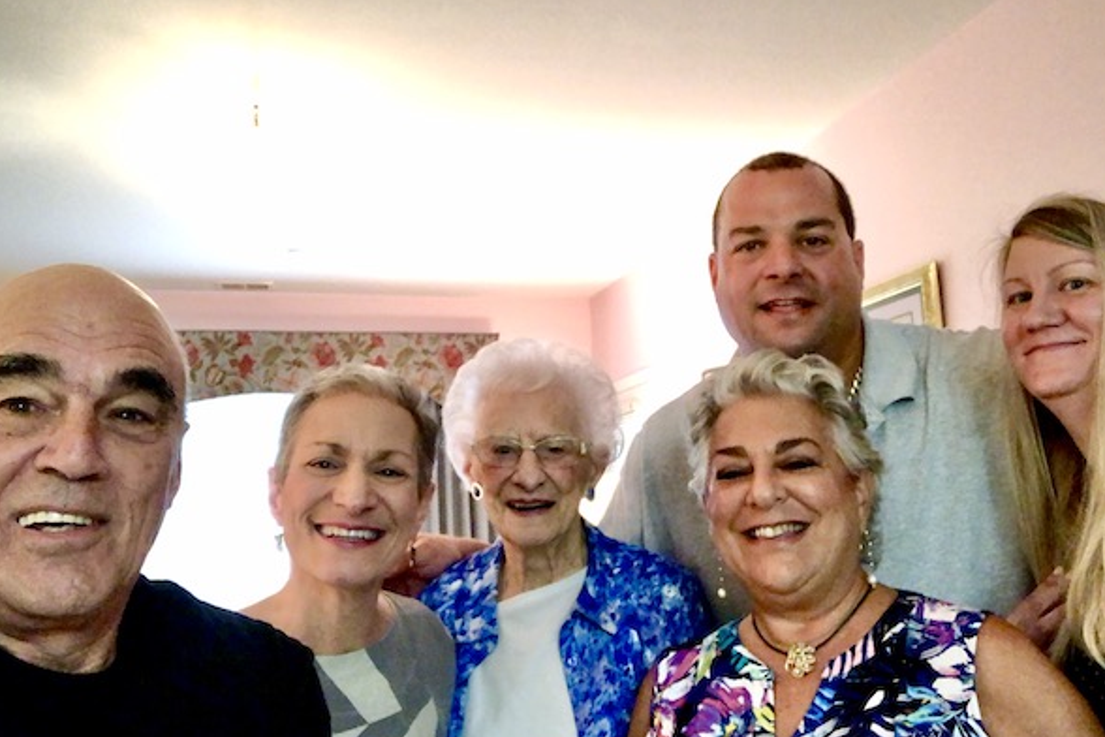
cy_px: 341
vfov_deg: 38.9
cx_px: 552
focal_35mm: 34
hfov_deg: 55.8
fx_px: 1044
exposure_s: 1/30
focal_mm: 2.87
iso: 400
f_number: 2.2
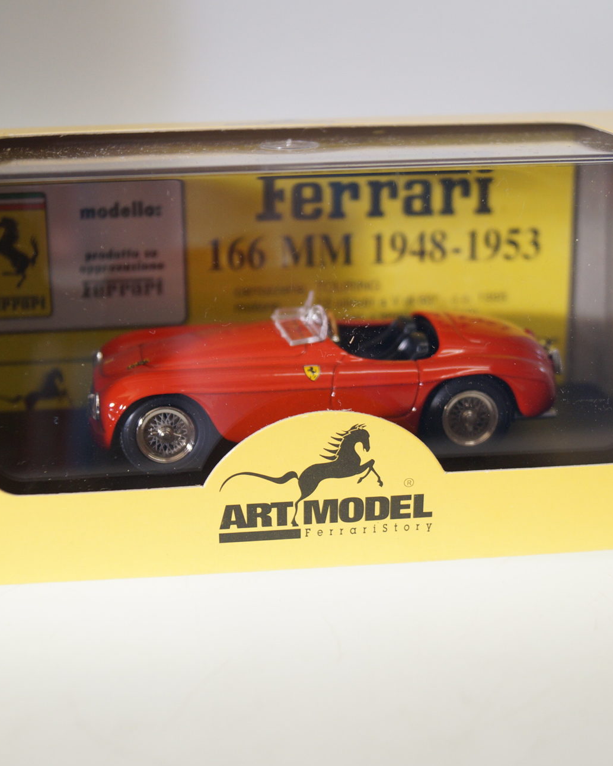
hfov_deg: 26.2
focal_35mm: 58
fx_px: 1315
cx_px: 276
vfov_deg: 32.5
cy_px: 367
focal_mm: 26
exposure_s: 1/160
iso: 400
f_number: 4
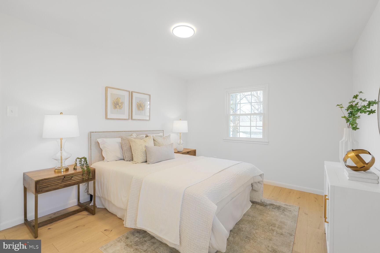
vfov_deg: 73.7
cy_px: 126
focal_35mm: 16
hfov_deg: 96.7
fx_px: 169
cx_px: 190
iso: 200
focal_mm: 16
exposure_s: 1/5
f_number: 8
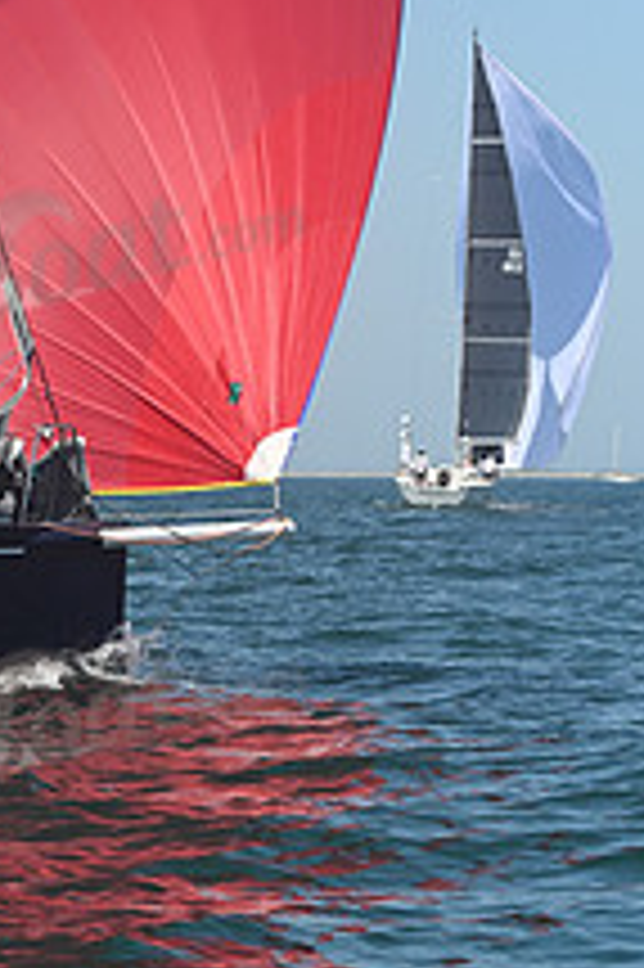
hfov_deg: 7.0
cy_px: 115
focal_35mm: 189
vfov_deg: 10.8
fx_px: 5079
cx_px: -558
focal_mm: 70
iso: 320
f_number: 6.3
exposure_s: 1/1000
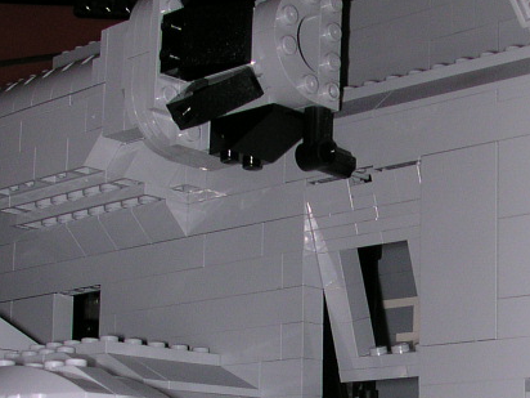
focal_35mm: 92
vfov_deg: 15.7
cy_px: 407
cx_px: 452
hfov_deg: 21.0
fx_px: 1409
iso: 100
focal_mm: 5.6
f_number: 4.5
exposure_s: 1/60
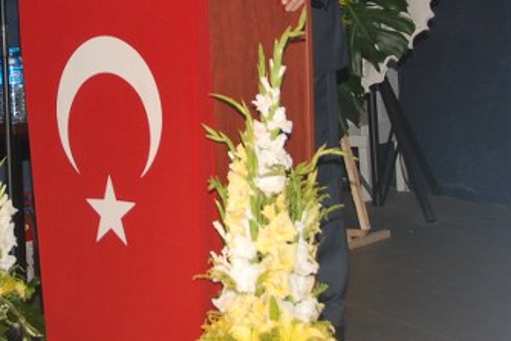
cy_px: -60
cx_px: 112
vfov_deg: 13.7
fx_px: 1380
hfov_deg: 20.8
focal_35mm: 97
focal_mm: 27
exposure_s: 1/60
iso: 200
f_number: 4
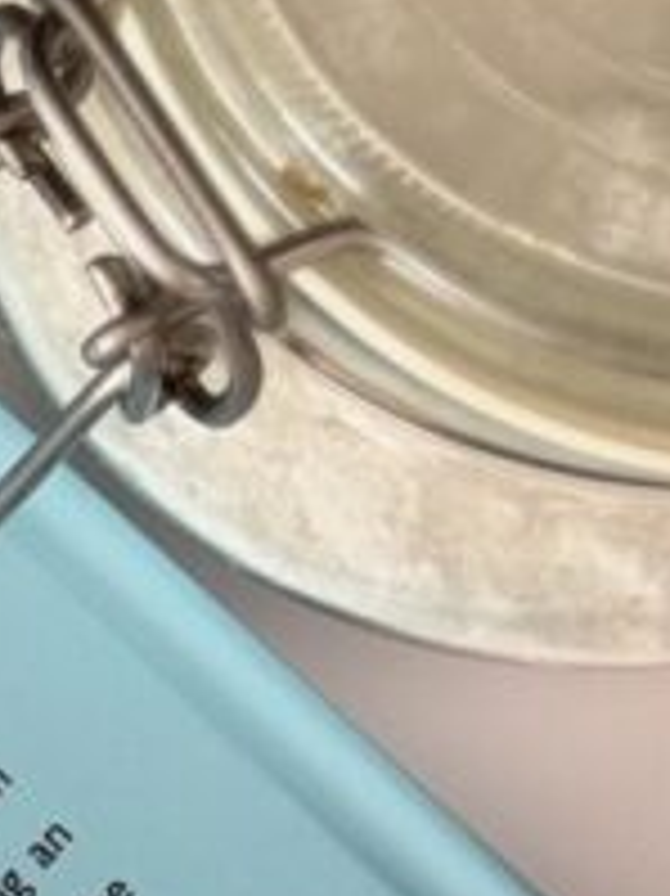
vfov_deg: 8.0
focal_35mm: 247
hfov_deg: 5.7
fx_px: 6381
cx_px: -1043
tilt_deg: -72.8
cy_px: -131
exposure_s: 1/121
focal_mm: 6.76
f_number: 1.78
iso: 100
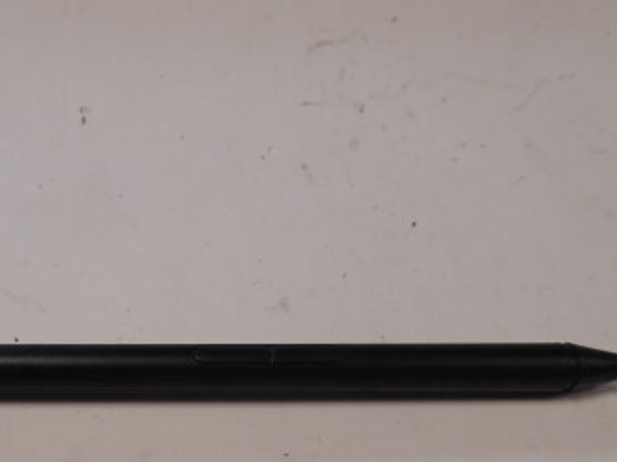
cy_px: 366
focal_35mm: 41
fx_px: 730
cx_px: 164
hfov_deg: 44.5
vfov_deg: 34.1
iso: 160
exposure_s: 1/60
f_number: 3.3
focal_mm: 4.3
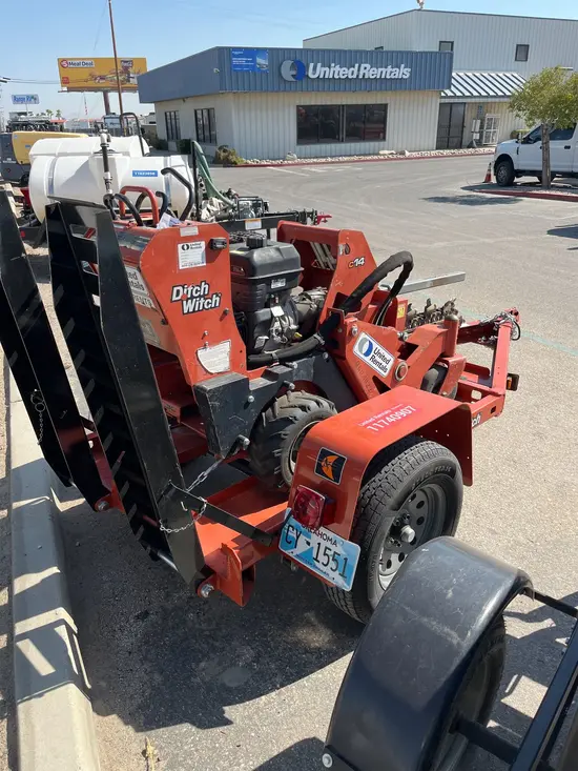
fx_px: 579
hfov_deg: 53.1
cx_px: 289
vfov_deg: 67.3
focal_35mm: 26
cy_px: 386
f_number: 1.6
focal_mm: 5.1
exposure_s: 1/1580
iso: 50
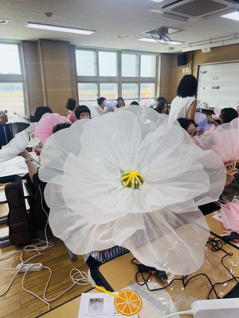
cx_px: 120
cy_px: 159
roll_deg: -0.3
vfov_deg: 71.6
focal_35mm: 24
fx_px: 221
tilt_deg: -15.8
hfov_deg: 56.8
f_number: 1.78
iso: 80
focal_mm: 6.76
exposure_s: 1/172
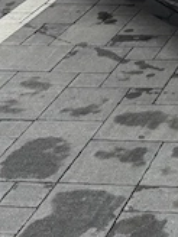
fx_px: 802
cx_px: 363
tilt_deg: -13.8
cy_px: -97
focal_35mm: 117
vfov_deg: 15.7
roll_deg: +1.9
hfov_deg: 11.4
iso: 80
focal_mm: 6.76
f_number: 1.78
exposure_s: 1/1271
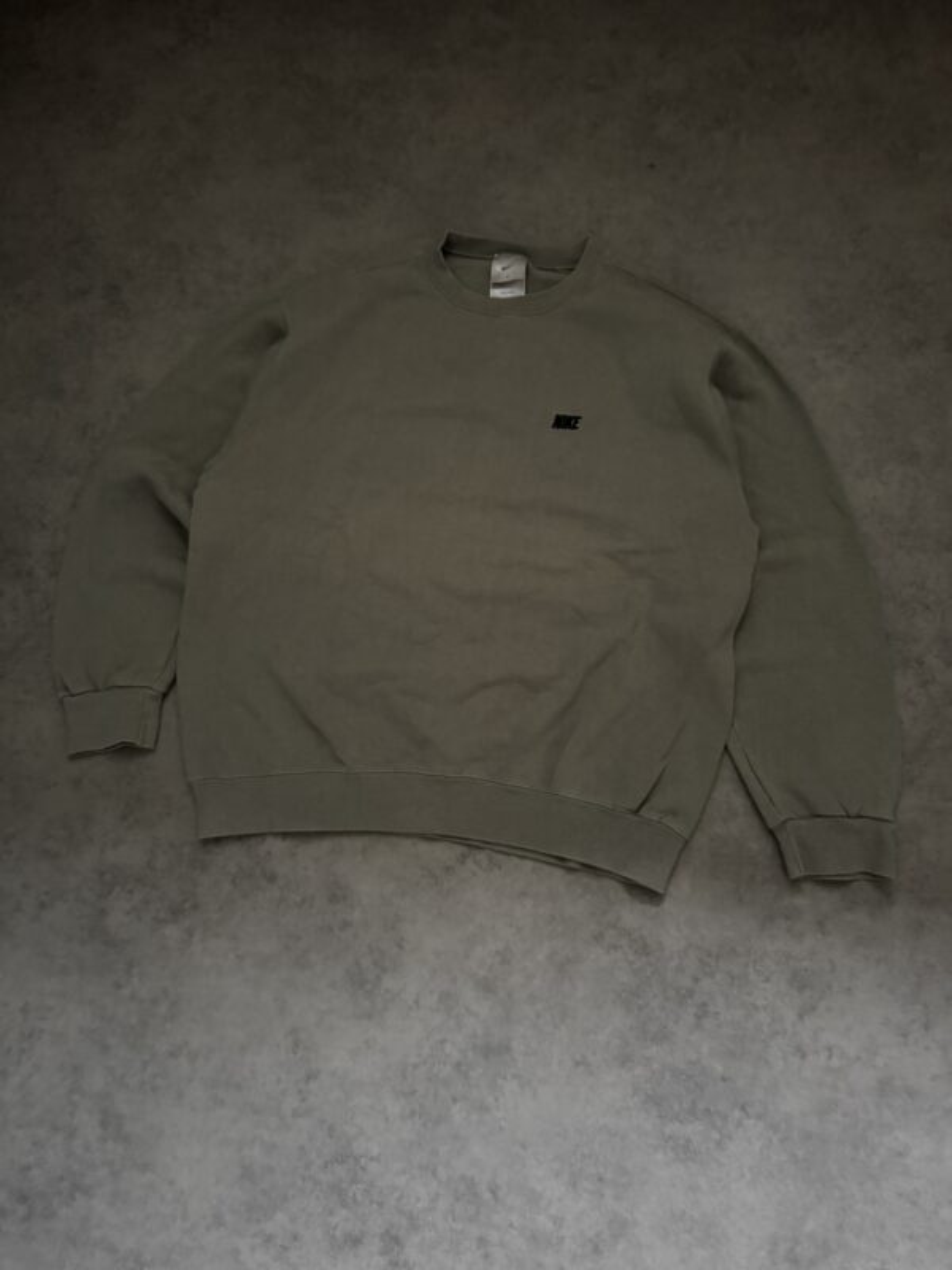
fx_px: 880
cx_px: 476
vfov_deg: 71.6
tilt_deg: -76.3
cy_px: 635
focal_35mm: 24
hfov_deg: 56.8
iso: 1250
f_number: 1.78
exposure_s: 1/30
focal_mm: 6.76
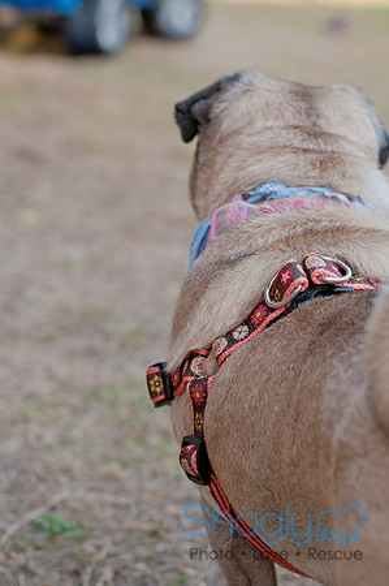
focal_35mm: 75
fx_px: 1218
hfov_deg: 18.1
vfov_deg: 27.0
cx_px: 194
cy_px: 293
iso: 400
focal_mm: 50
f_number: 2.8
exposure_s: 1/320
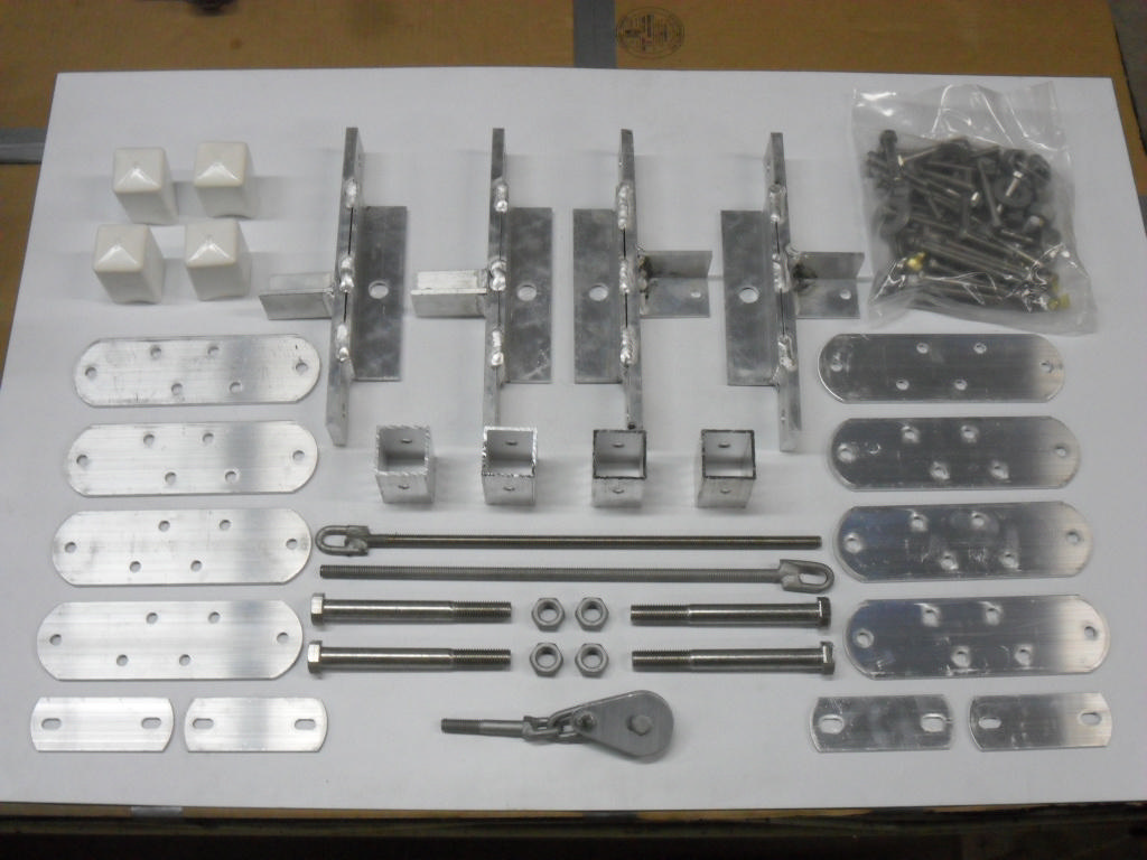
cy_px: 430
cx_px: 574
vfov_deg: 32.9
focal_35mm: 44
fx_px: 1458
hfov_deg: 42.9
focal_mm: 7.8
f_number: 4.5
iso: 400
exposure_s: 1/30
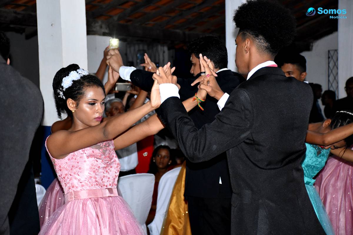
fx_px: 882
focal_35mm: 90
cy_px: 118
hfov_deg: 22.6
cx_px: 176
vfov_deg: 15.2
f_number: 5
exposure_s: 1/100
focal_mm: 60
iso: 2500
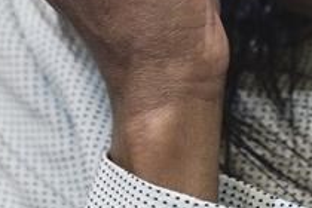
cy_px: -103
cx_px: 272
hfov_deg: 1.7
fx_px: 10720
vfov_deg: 1.1
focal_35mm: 1237
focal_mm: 400
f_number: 5.6
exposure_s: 1/200
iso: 4000
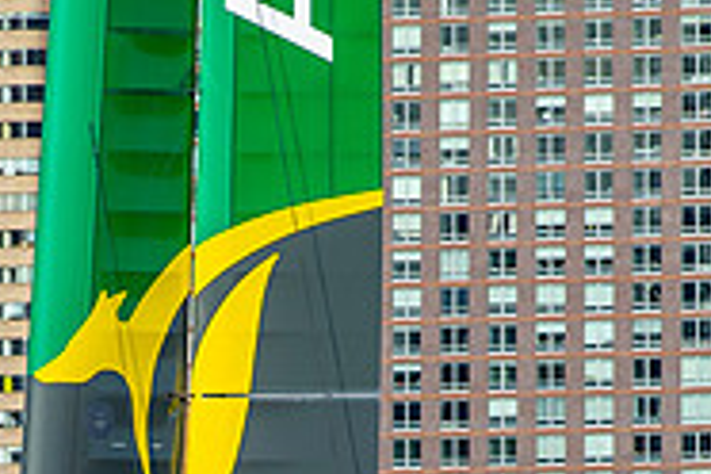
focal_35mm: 757
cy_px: 819
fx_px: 14950
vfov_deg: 1.8
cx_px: 78
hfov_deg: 2.7
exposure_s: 1/2000
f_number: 5.6
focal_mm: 200
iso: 400
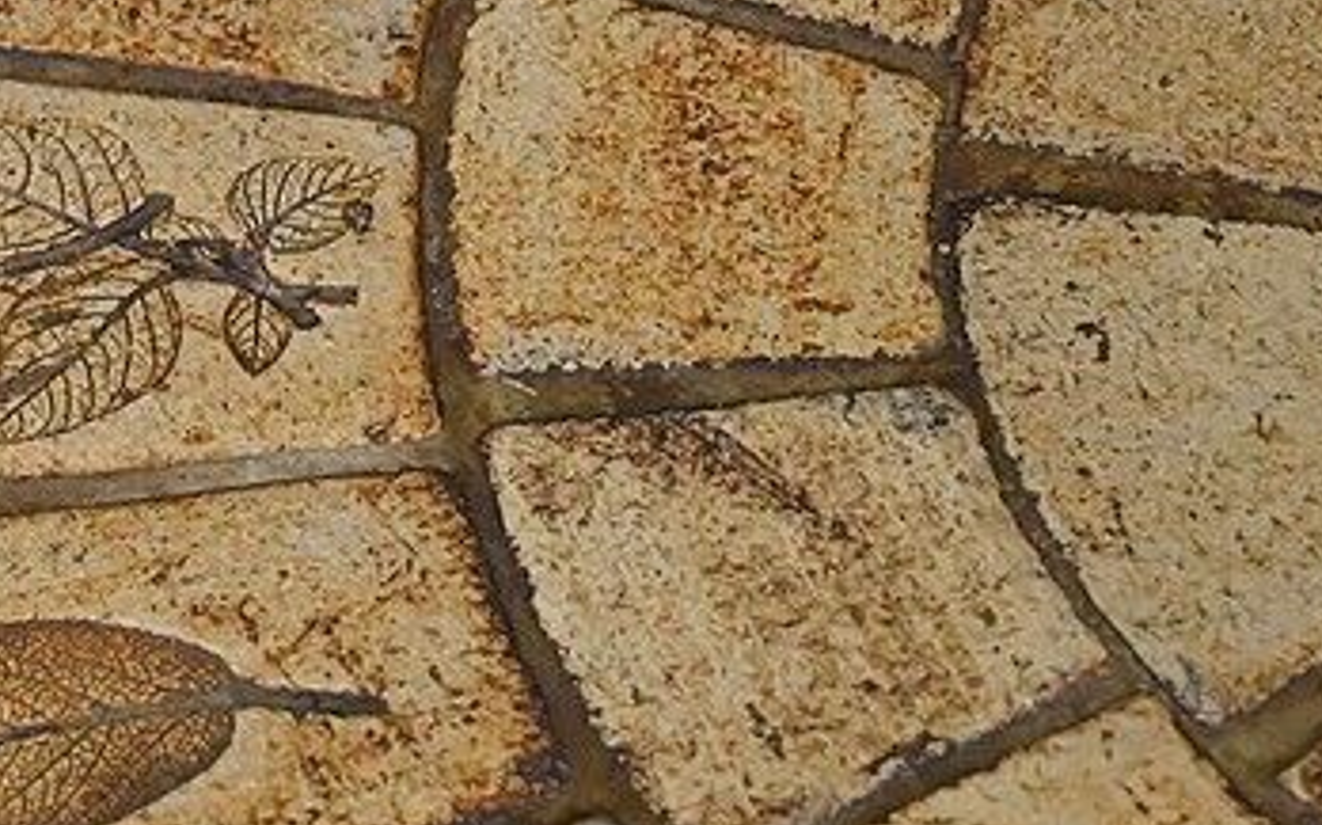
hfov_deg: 13.2
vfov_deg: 8.7
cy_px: 251
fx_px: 5437
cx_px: -612
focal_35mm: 151
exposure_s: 1/200
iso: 5000
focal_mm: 43
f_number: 5.6
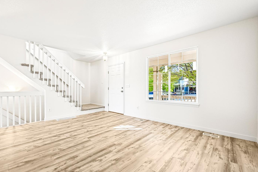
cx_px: 119
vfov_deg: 73.7
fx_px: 115
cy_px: 88
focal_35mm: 16
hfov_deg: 96.5
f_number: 8
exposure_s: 1/15
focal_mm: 14
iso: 140
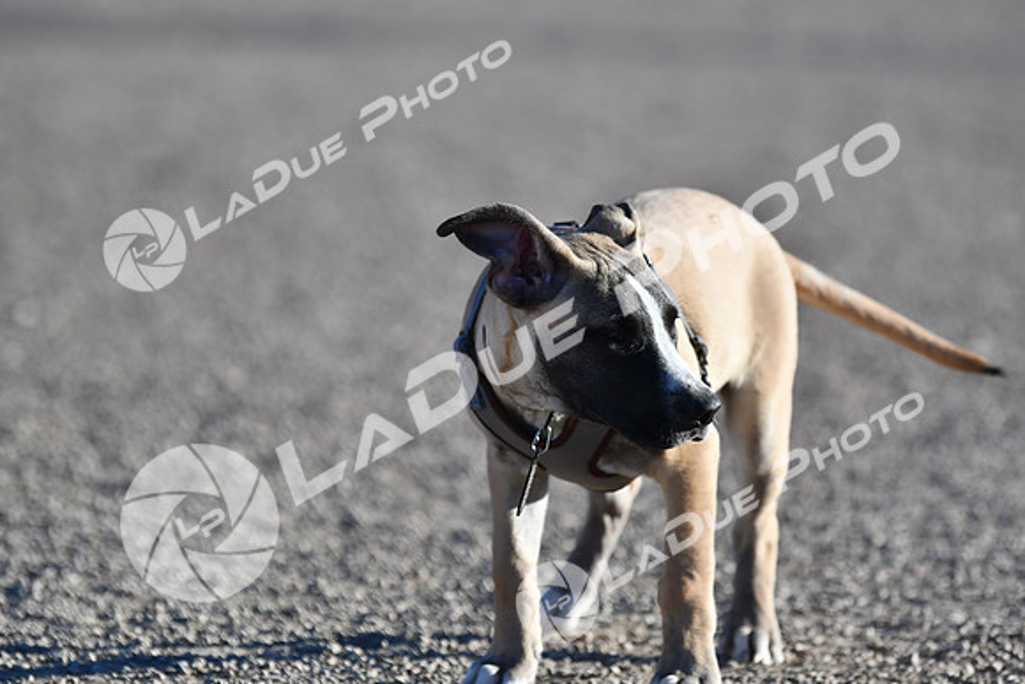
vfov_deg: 6.5
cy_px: 342
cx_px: 512
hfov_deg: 9.8
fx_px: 5980
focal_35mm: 210
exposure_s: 1/4000
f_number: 2.8
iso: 250
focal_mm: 140
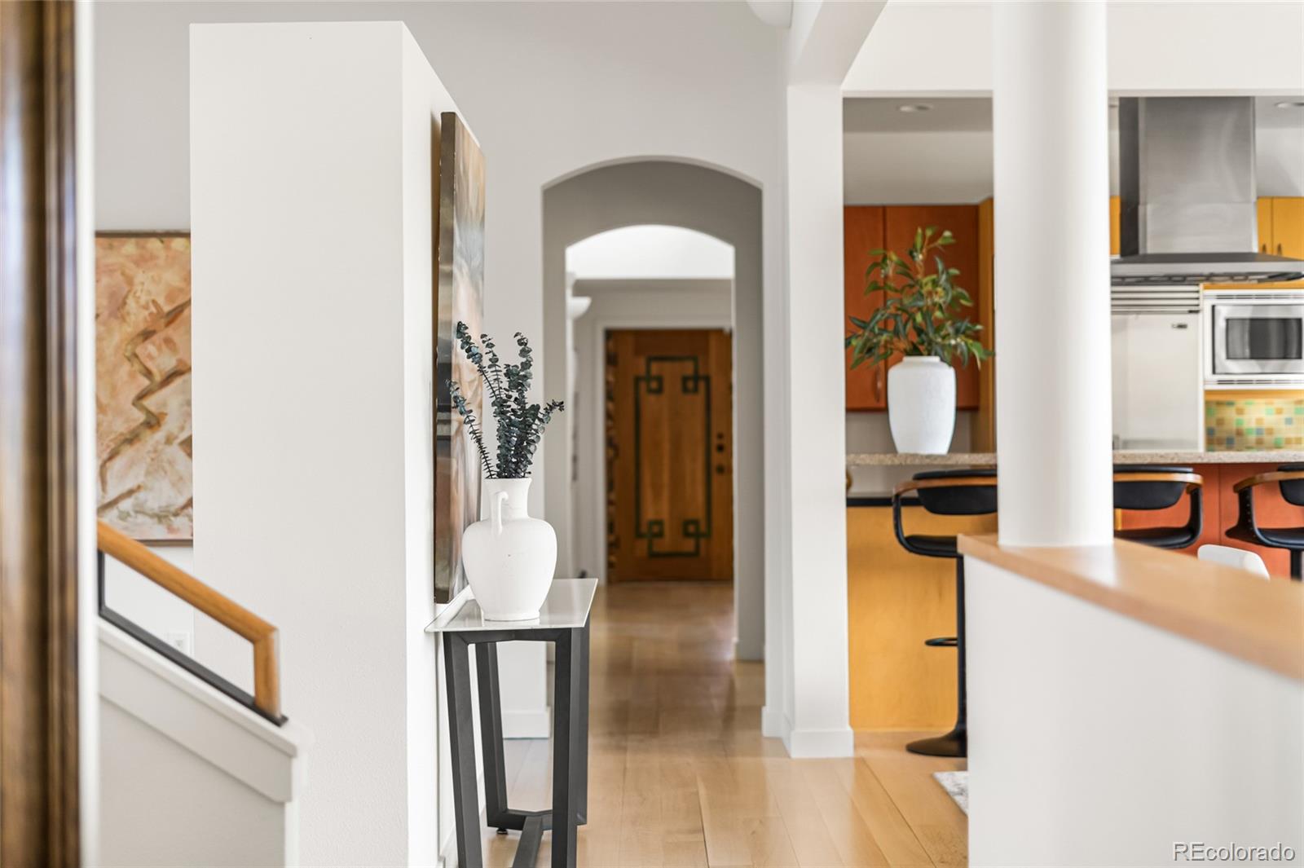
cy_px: 434
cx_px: 652
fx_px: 1810
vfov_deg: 27.0
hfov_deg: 39.6
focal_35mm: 50
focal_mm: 50
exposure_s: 1/80
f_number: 1.8
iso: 400
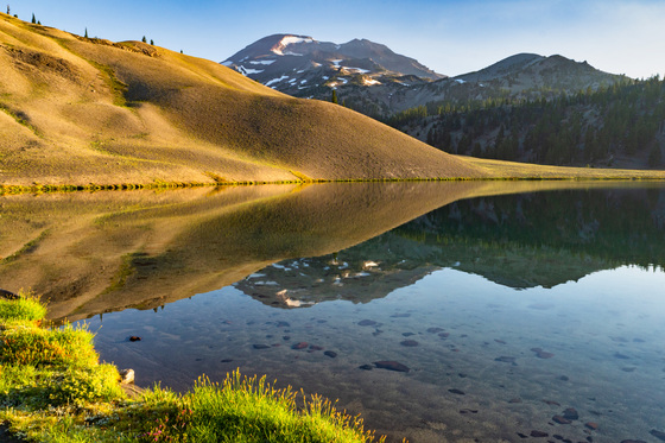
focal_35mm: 27
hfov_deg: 67.4
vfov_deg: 47.9
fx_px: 499
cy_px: 222
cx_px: 332
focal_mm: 18
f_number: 16
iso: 200
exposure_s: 1/80
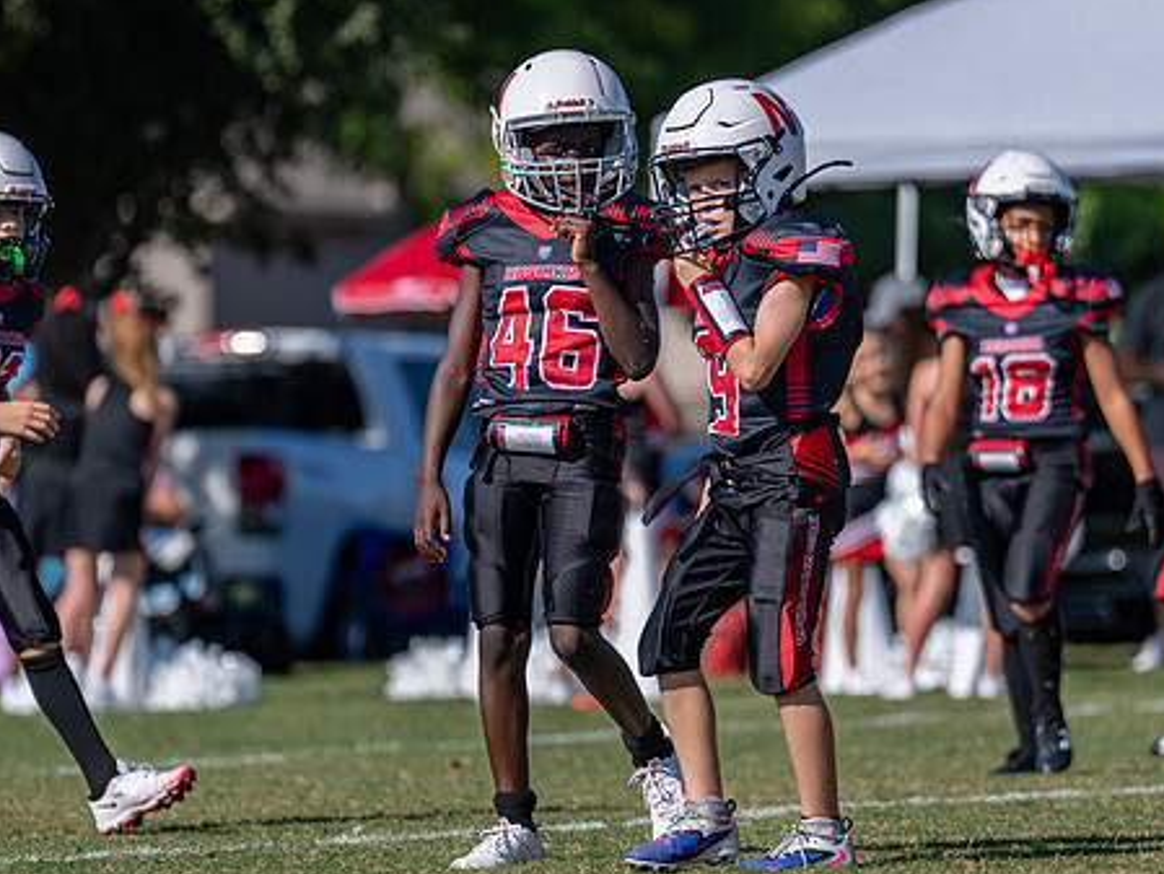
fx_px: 17356
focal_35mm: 516
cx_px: 497
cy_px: 436
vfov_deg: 2.9
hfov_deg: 3.8
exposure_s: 1/2500
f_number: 2.8
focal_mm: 200
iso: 100
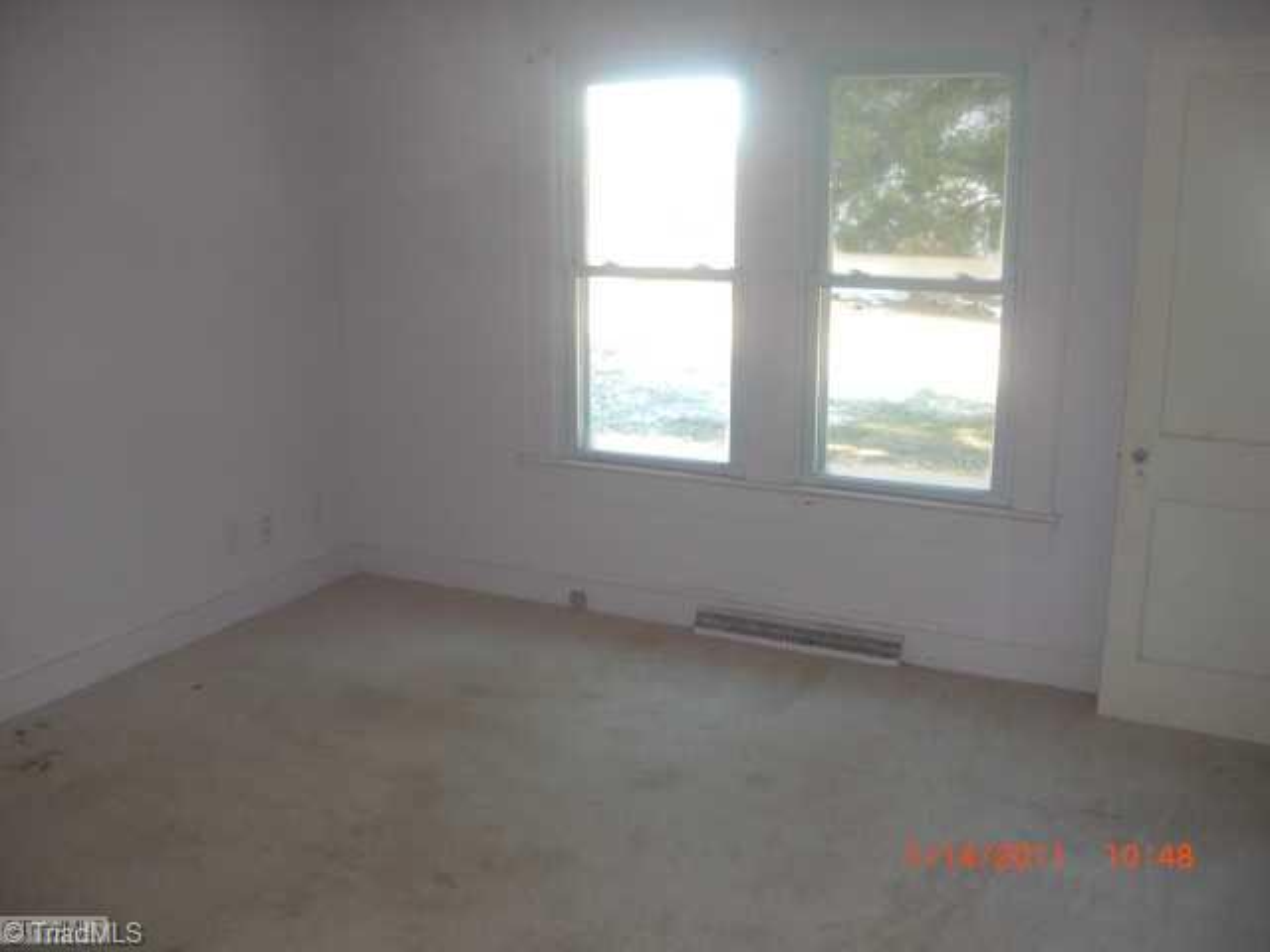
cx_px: 635
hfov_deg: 51.4
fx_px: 1321
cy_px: 476
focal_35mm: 36
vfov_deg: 39.7
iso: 200
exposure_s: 1/60
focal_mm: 6.3
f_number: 2.8
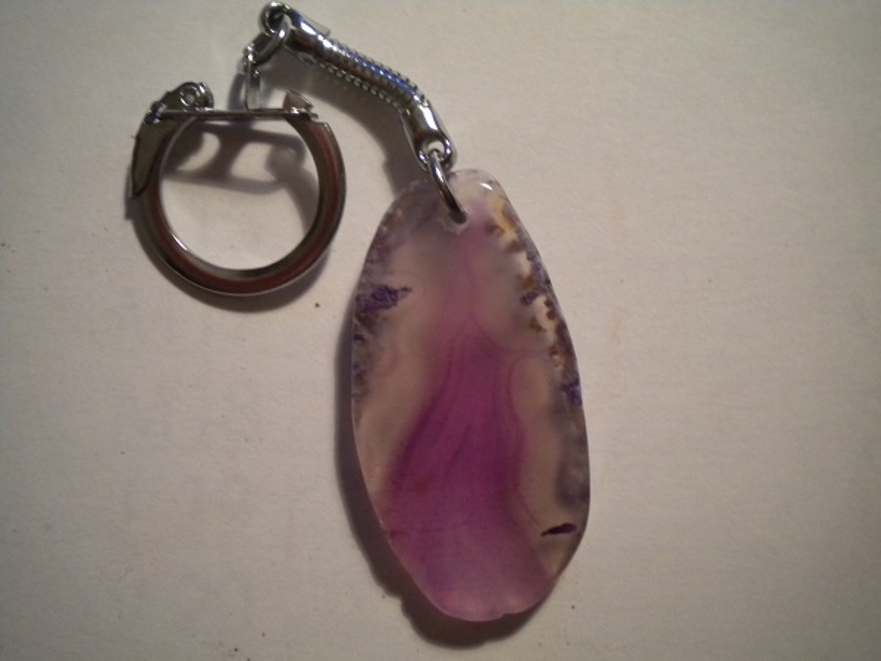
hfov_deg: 45.8
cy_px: 330
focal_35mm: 41
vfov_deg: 35.1
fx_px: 1043
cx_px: 440
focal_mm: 7.4
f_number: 3.5
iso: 400
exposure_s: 1/30
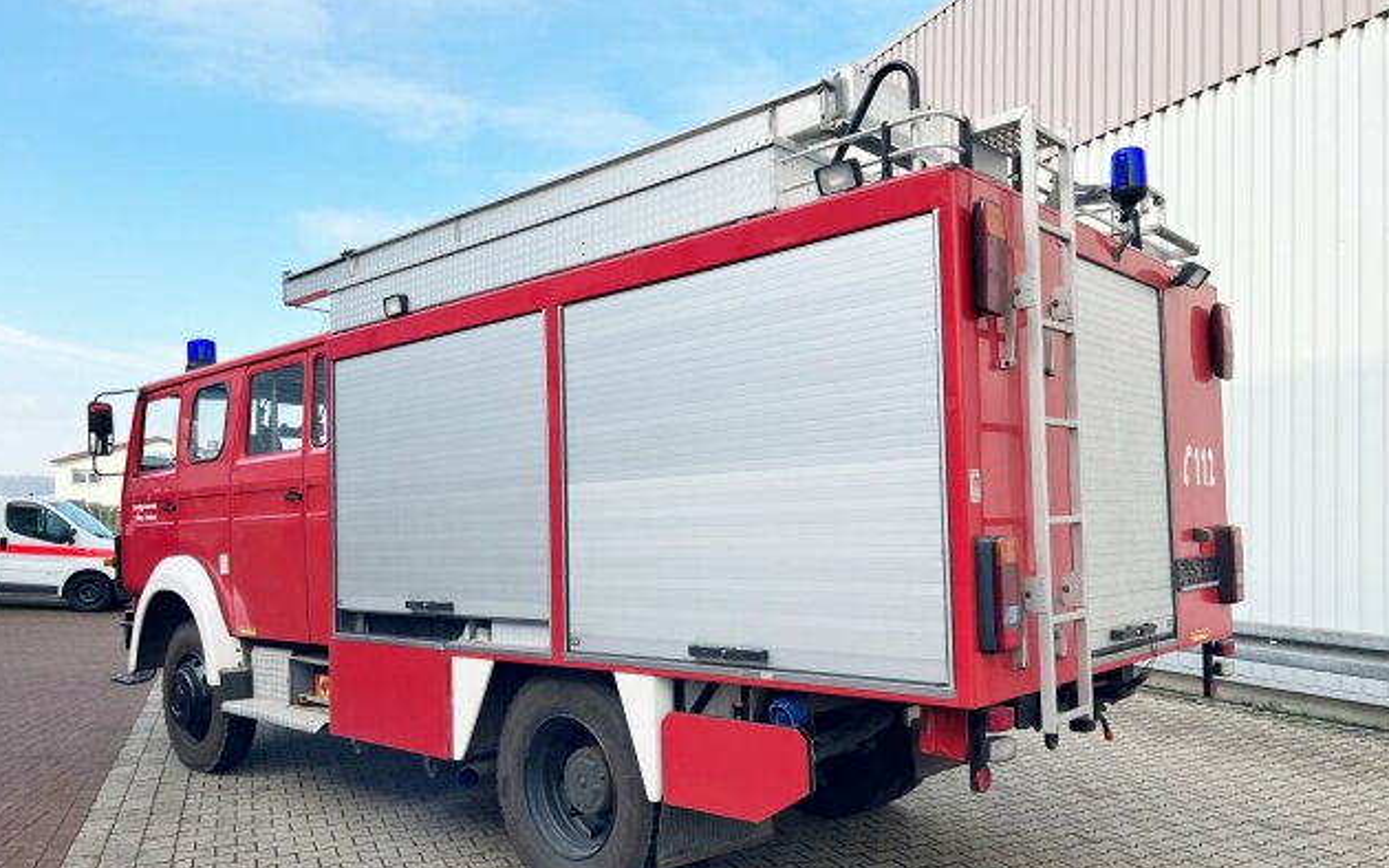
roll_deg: -1.3
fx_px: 1060
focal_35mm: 28
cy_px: 487
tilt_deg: +3.7
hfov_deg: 66.5
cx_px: 692
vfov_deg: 44.5
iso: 50
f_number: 1.5
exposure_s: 1/1698
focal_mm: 5.7
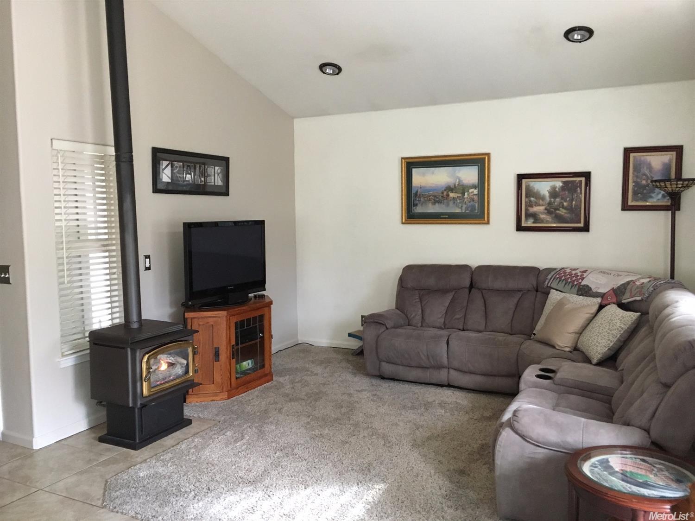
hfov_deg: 61.7
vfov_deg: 48.2
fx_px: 582
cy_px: 260
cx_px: 348
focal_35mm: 29
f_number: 2.2
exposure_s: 1/30
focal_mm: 4.15
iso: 160
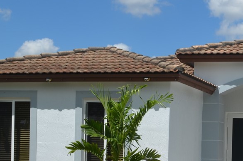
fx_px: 646
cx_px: 253
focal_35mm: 96
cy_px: 185
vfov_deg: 13.8
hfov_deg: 20.5
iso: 100
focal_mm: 22
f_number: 9
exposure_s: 1/320
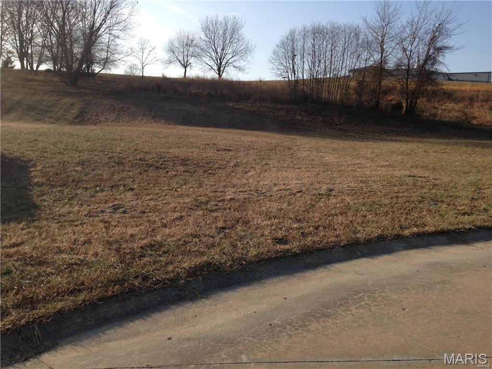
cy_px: 184
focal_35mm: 33
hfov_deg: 55.4
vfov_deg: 42.9
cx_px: 246
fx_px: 469
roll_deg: -1.5
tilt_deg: -8.8
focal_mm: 4.12
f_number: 2.4
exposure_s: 1/1205
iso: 50
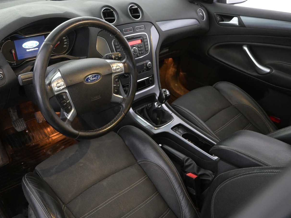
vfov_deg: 45.4
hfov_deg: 57.7
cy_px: 99
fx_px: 261
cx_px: 110
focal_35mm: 31
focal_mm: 16
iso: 2500
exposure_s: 1/50
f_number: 3.5
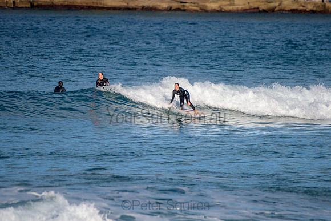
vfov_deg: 2.2
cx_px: 170
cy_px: 107
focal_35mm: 613
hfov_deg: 3.4
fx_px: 5640
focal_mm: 500
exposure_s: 1/2000
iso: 160
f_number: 5.6
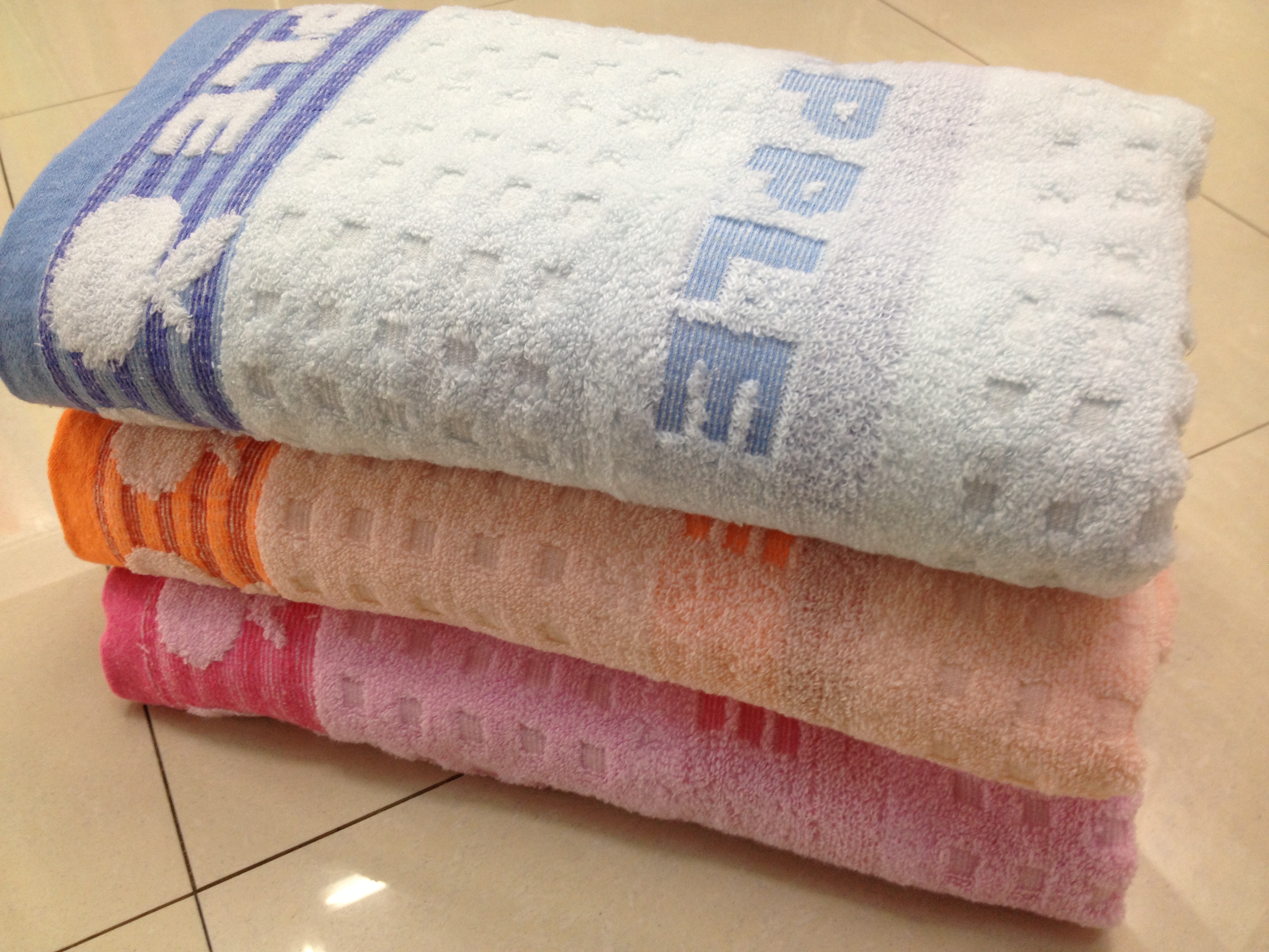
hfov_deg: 52.6
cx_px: 634
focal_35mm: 35
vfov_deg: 40.7
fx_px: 1283
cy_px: 476
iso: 64
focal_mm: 4.28
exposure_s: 1/20
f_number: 2.4
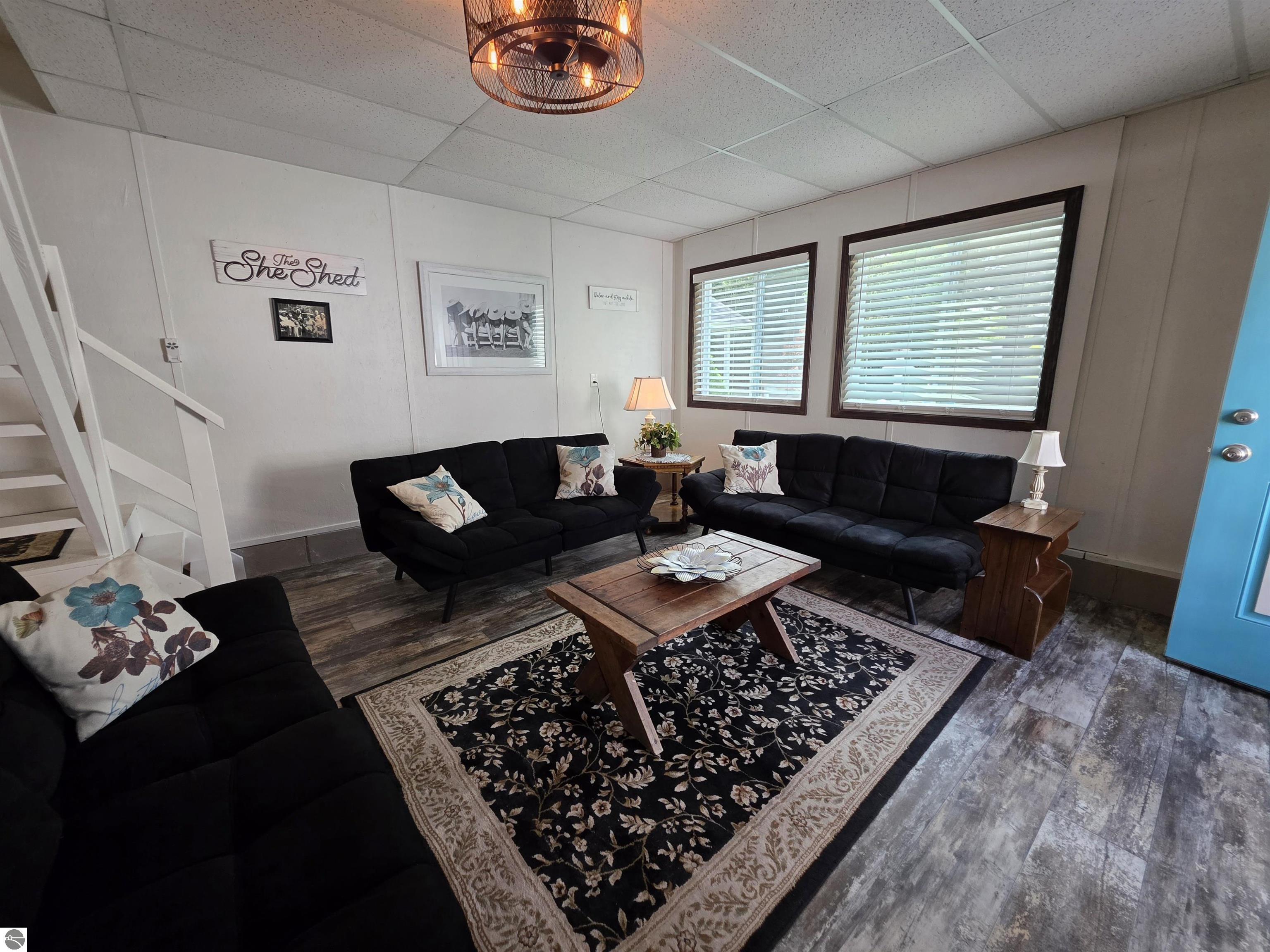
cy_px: 476
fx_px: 477
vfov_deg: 89.9
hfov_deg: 106.2
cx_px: 635
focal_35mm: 13
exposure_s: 1/120
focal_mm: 2.2
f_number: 1.9
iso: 200
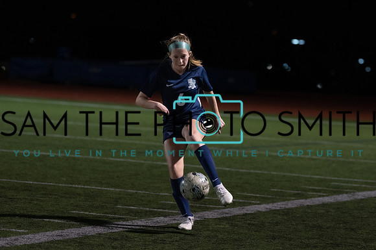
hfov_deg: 10.5
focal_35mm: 195
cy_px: 101
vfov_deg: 7.0
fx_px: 2037
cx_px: 214
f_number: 2.8
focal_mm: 122
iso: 5000
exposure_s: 1/1000
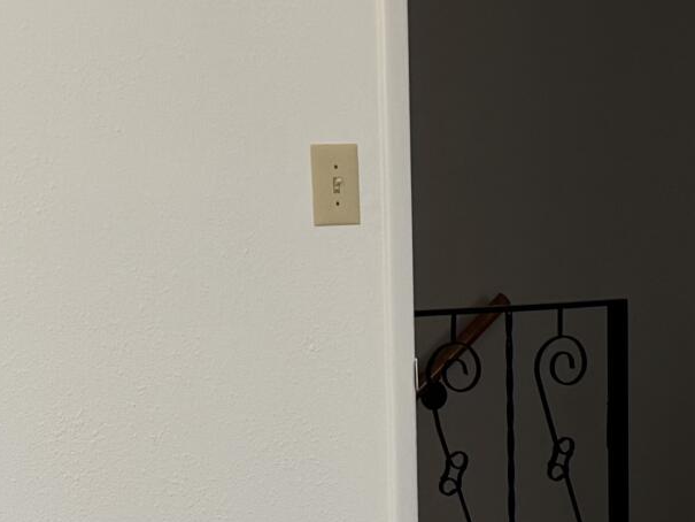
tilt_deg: -18.3
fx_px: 2390
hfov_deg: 16.3
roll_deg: -0.2
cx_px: 627
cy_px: 834
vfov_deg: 11.8
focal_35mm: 119
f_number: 1.78
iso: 80
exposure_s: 1/208
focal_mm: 6.76
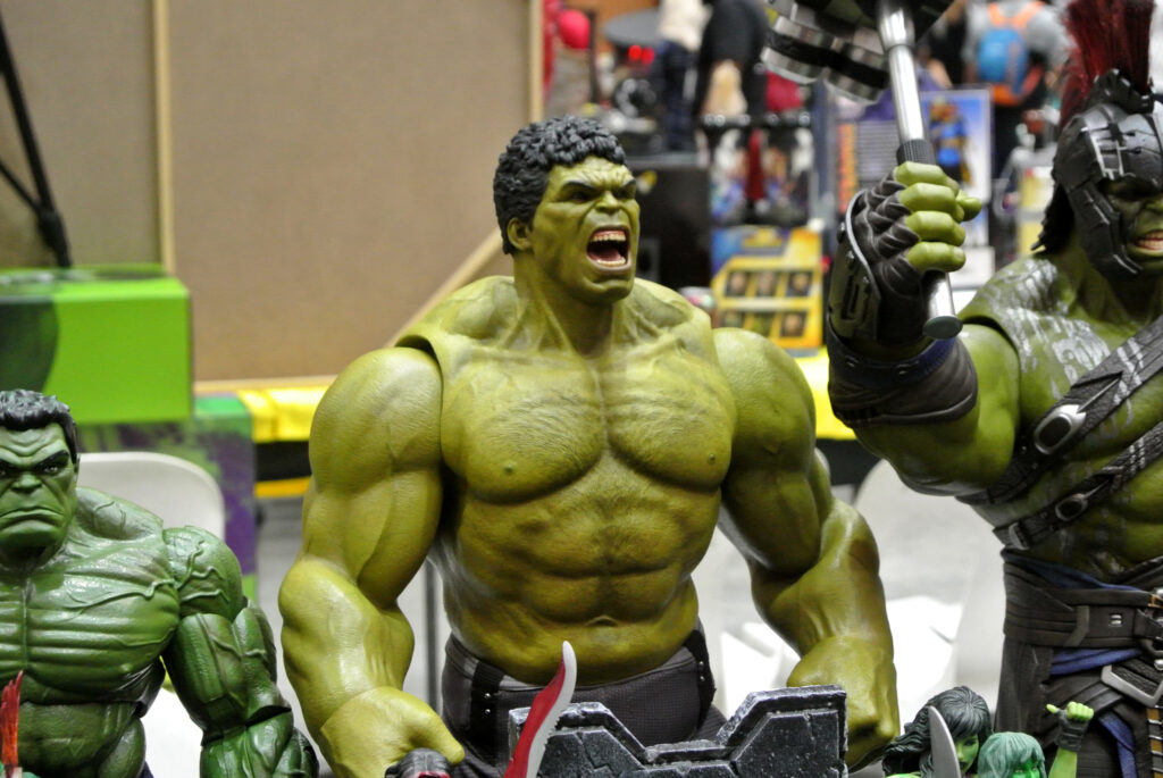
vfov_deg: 16.9
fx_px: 2619
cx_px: 582
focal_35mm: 81
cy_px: 389
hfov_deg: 25.0
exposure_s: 1/30
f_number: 5.6
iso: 1250
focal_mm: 30
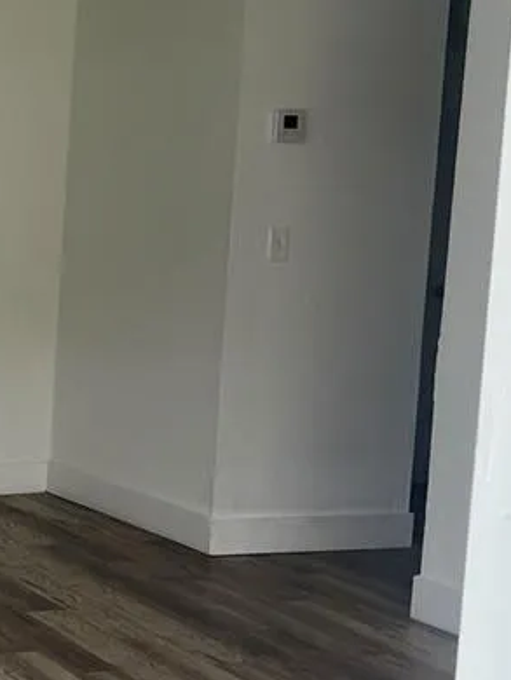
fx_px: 1573
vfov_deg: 24.3
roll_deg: -3.1
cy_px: 415
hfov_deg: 17.2
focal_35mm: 80
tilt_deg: -7.9
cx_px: -187
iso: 50
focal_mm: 5.7
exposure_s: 1/285
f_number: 1.5
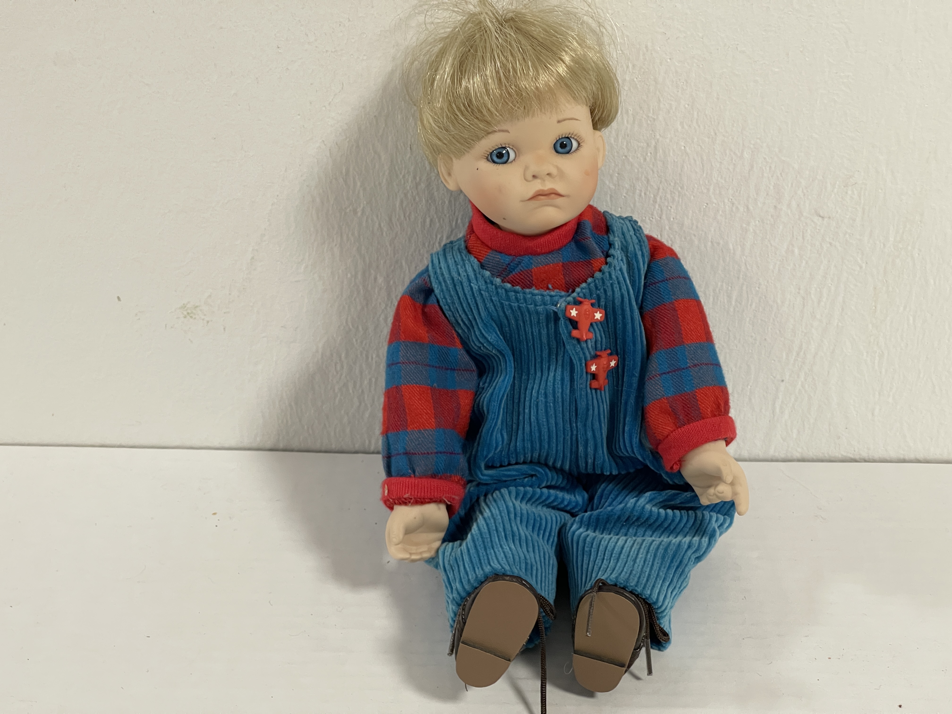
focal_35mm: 64
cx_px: 476
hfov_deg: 30.3
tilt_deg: -26.9
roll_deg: -1.3
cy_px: 357
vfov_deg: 22.9
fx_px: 1760
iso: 200
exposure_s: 1/50
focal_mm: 7.5
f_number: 2.2
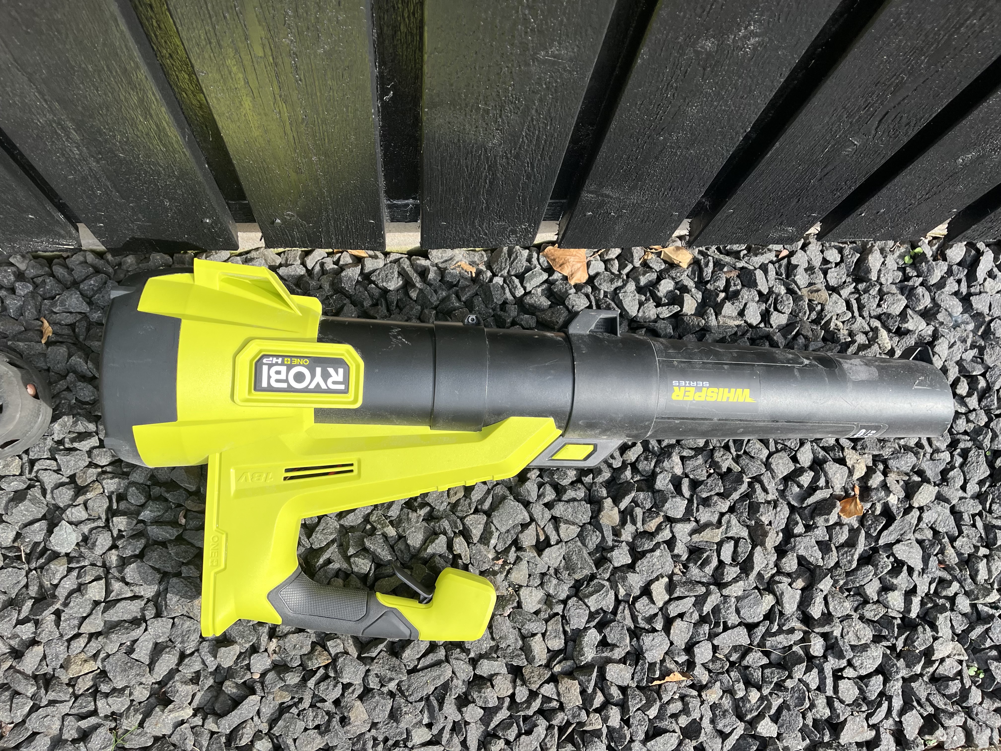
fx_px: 752
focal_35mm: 26
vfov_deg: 53.1
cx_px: 500
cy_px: 376
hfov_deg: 67.3
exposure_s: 1/1066
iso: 50
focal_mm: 5.1
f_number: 1.6
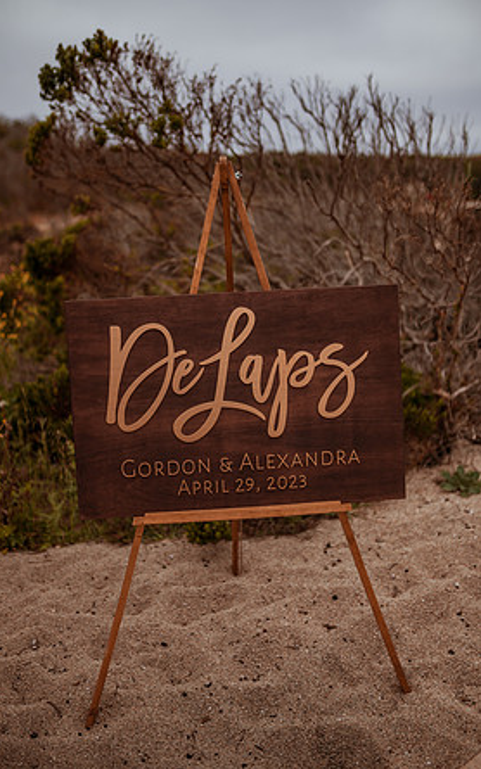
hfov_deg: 35.3
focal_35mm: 36
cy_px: 384
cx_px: 224
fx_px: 755
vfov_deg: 54.0
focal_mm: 35
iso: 160
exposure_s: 1/3200
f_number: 1.4
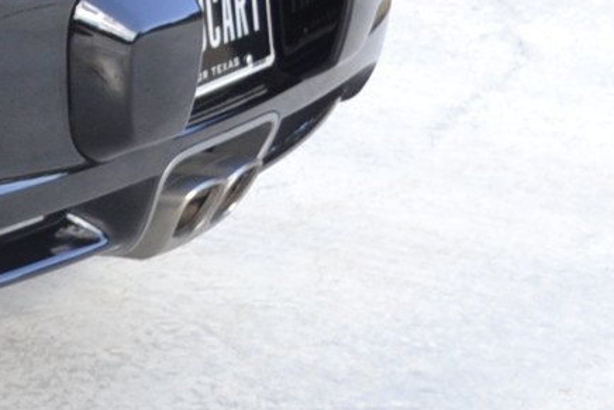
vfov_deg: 6.1
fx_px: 3787
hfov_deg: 8.6
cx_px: -776
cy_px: -376
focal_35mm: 222
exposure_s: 1/125
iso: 280
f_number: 5.6
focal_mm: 28
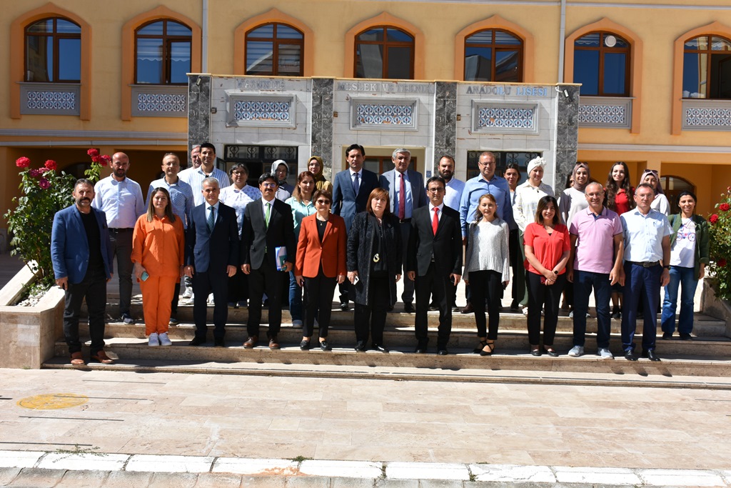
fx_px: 701
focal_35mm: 34
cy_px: 244
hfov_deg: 55.1
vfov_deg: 38.4
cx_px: 366
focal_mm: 23
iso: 100
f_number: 8
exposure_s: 1/250
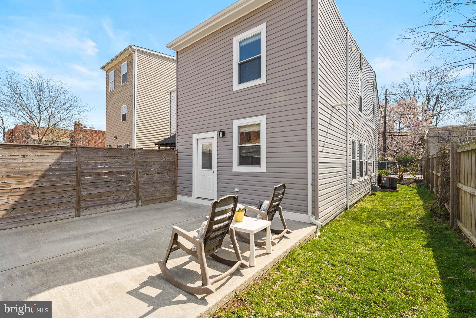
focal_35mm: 16
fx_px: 212
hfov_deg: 96.7
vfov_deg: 73.7
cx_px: 238
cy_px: 159
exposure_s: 1/100
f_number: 8
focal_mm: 16
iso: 320
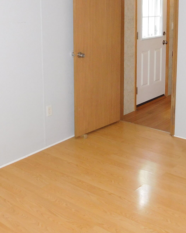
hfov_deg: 29.5
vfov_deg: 35.8
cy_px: 55
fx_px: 351
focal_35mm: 51
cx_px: 118
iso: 200
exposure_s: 1/30
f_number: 3
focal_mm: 4
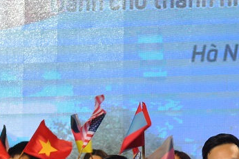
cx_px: 143
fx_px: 2035
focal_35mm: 307
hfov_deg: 6.7
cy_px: 175
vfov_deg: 4.5
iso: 250
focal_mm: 55
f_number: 3.5
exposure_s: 1/200
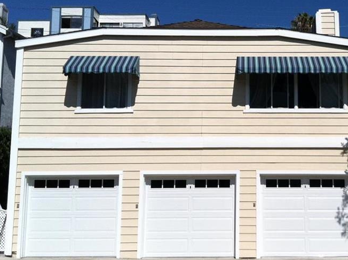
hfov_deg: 34.4
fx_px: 552
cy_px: 117
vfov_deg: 26.5
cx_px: 251
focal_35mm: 55
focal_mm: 3.85
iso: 80
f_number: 2.8
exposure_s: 1/4286
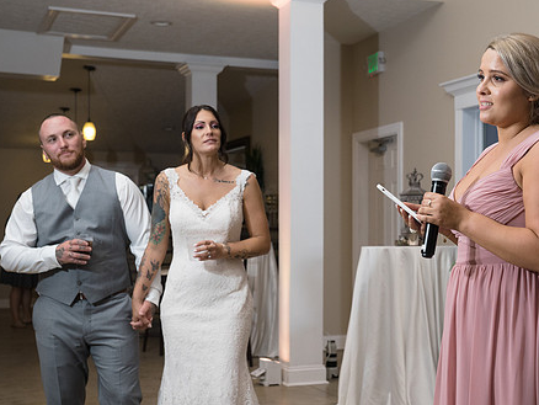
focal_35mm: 63
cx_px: 331
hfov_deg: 30.6
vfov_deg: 23.3
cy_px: 211
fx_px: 982
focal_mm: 48
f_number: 5.6
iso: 2000
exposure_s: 1/200
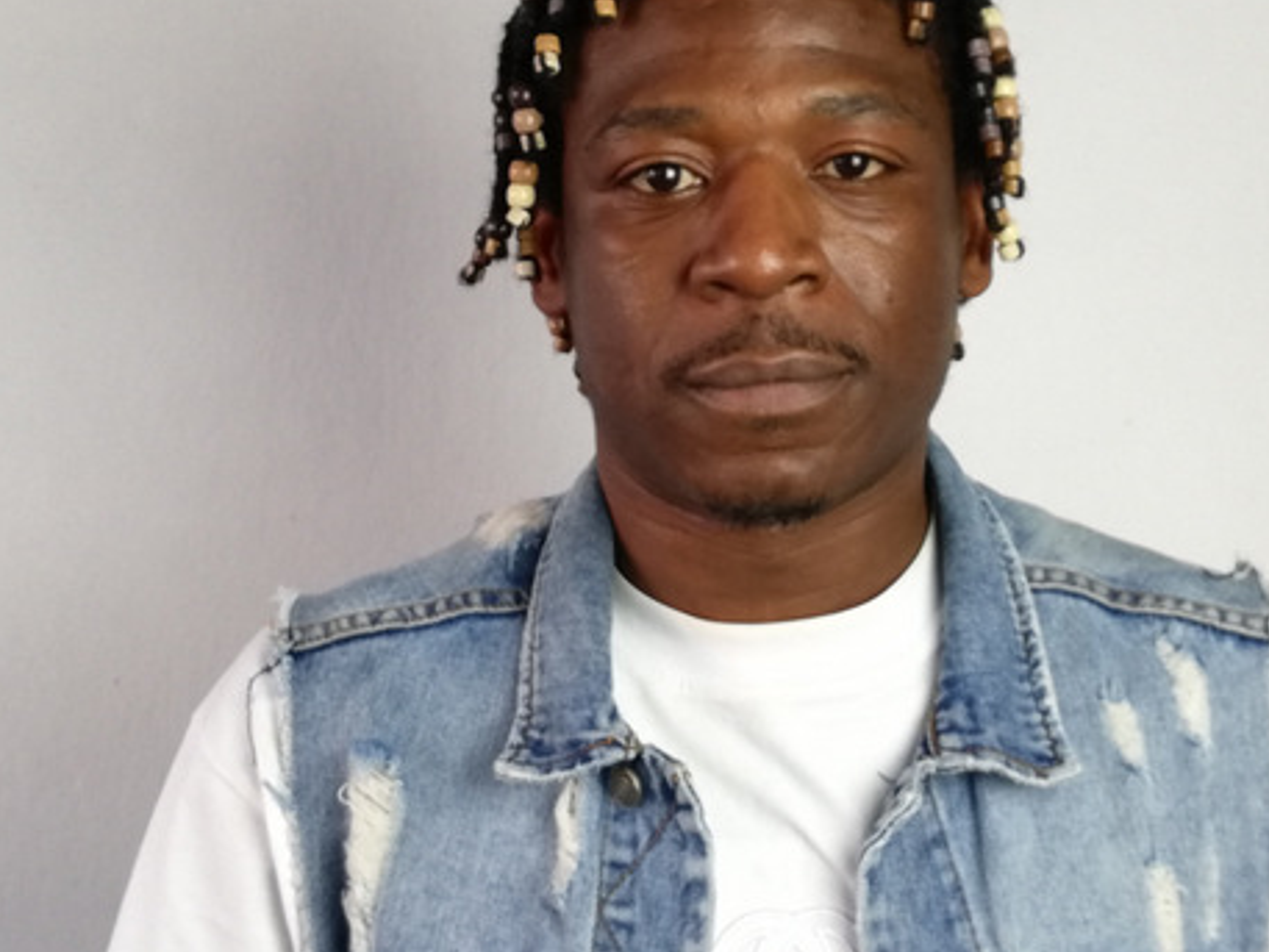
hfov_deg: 34.3
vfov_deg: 26.1
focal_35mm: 56
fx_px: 2053
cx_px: 744
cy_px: 408
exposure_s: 1/50
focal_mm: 3.81
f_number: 2.2
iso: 200
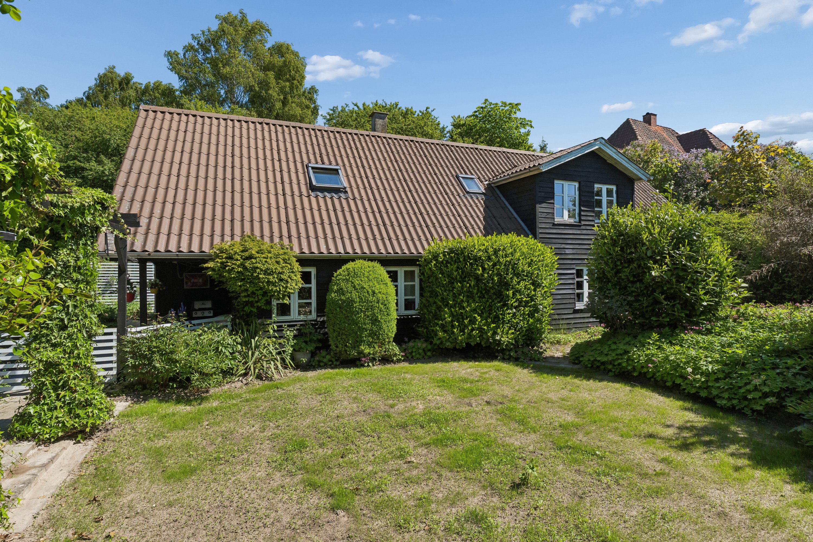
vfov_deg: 63.2
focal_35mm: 20
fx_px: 440
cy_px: 271
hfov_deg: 85.4
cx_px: 406
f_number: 8
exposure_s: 1/1250
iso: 250
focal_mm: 13
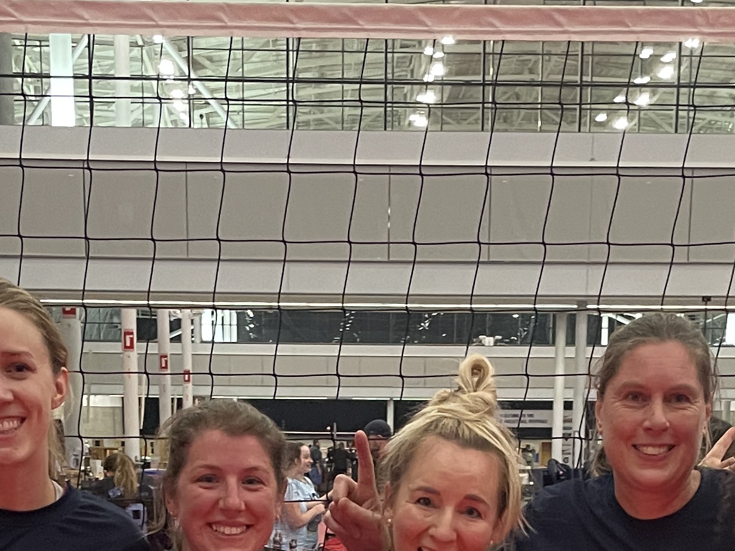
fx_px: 1805
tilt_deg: -13.5
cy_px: 873
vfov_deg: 15.7
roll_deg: +0.1
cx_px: 336
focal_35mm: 85
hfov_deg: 23.0
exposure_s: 1/60
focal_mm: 4.2
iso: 400
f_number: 1.6
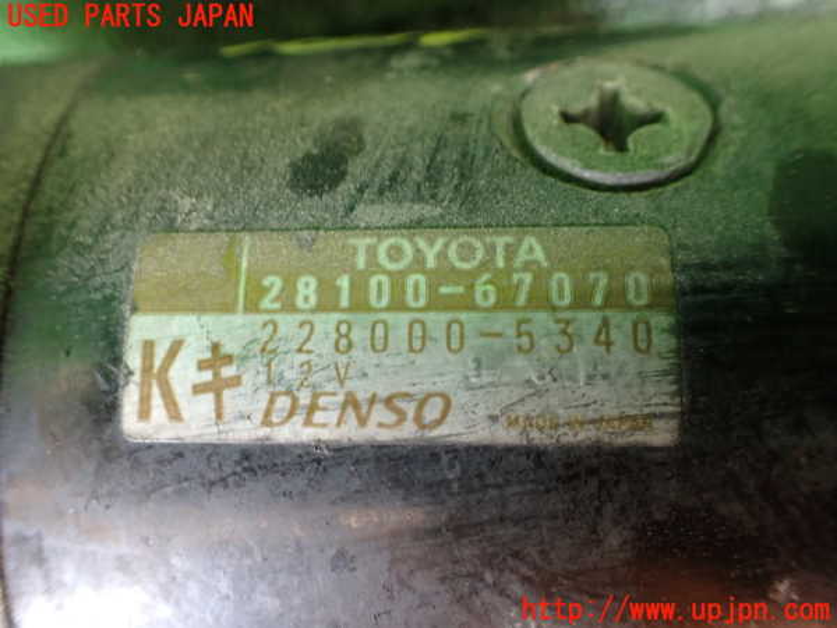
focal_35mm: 30
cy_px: 314
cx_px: 418
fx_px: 725
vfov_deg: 46.8
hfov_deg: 60.0
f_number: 2.3
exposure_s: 1/40
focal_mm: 5.4
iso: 800
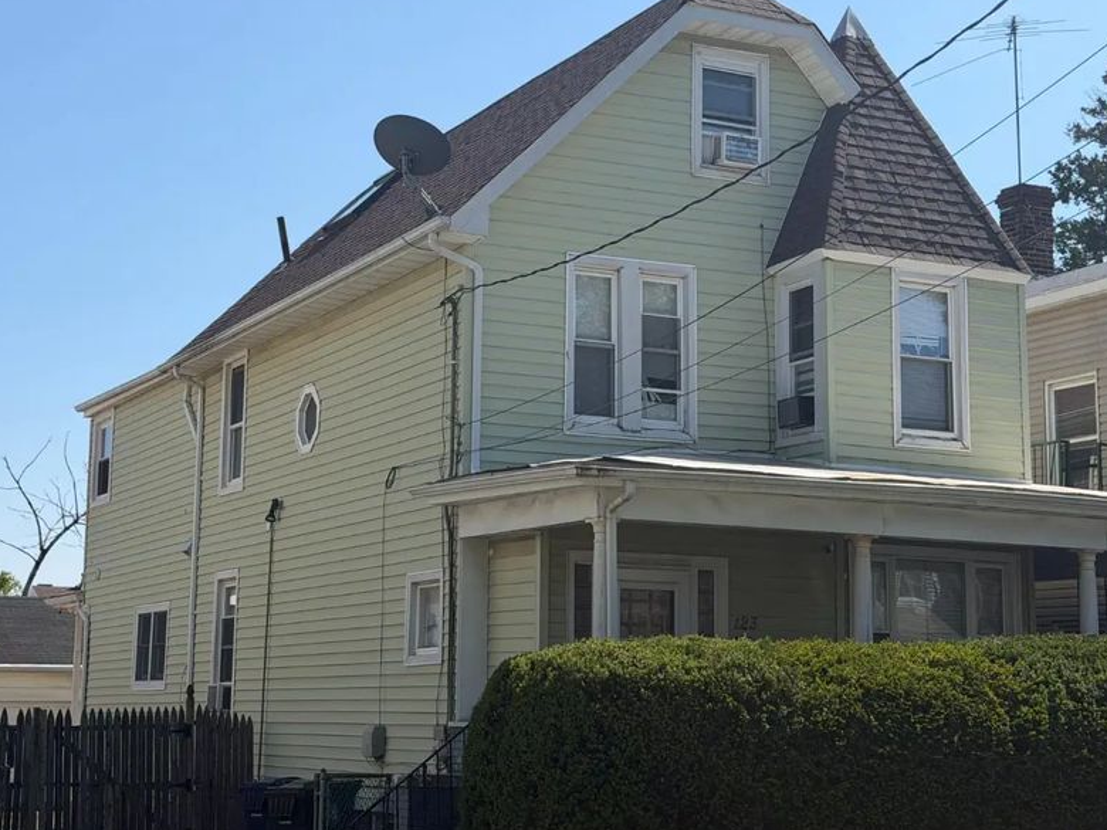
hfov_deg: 30.7
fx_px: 2015
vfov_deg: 23.3
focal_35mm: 63
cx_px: 491
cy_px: 393
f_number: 1.78
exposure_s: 1/6024
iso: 80
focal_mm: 6.76
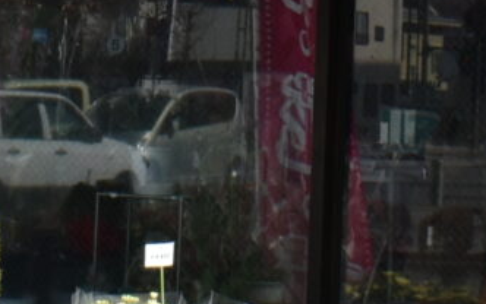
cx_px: 362
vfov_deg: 5.8
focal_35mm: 212
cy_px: -560
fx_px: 2810
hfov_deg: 9.9
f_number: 8
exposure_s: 1/250
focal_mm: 18
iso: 140
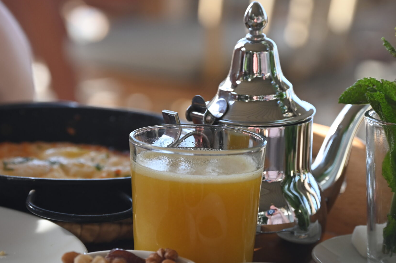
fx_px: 1879
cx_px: 230
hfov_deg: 12.0
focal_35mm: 171
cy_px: 139
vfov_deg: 8.0
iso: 400
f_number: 6.3
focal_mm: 110
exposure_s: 1/200
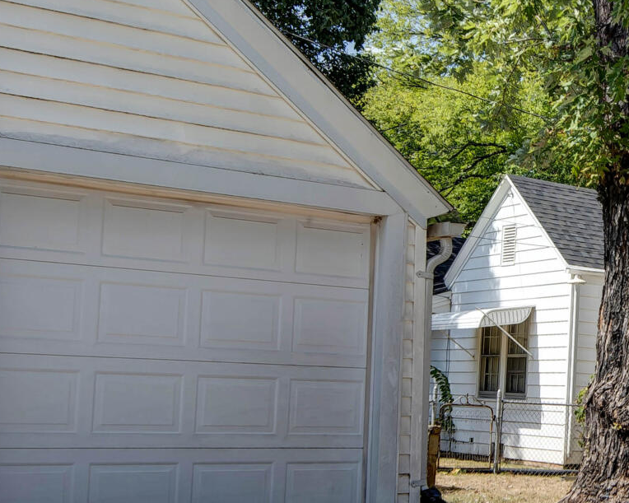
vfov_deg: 25.7
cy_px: 319
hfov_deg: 29.3
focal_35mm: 59
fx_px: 1098
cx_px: 669
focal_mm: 16
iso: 100
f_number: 6.7
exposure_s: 1/500
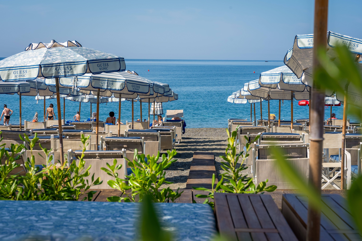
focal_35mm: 70
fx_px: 704
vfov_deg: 19.5
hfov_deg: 28.8
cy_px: 120
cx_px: 181
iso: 320
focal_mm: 70
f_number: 10
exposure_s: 1/1000
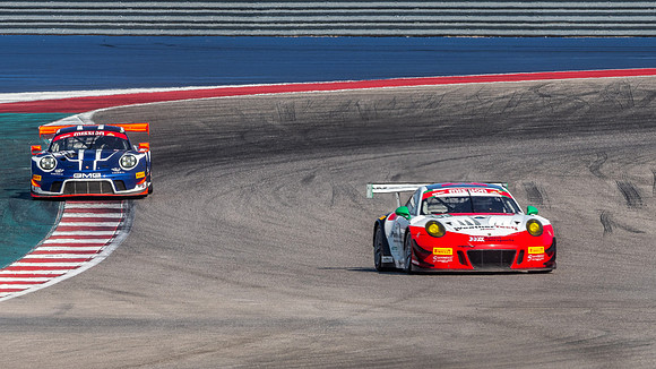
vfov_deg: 1.6
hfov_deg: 2.9
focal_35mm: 748
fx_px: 13004
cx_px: 375
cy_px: 246
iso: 200
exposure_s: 1/320
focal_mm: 300
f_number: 13
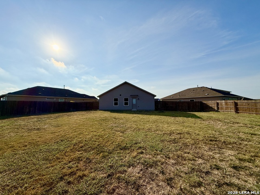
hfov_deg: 102.1
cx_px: 130
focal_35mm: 14
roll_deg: +0.6
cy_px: 98
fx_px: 105
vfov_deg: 85.7
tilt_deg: +5.2
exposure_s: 1/6173
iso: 50
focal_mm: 2.22
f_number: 2.2
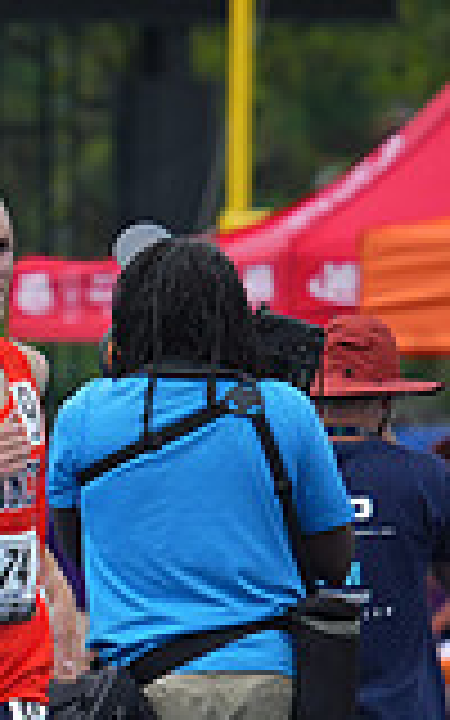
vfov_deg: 2.2
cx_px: -796
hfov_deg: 1.4
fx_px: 18818
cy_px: 619
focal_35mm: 959
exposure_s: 1/1250
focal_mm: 260
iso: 400
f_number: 5.6
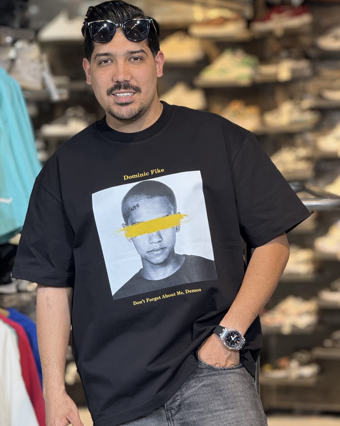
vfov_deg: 13.1
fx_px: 1849
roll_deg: +0.4
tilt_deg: -1.3
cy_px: 202
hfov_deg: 10.5
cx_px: 159
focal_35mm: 147
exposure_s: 1/100
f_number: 2.8
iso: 160
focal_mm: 15.66
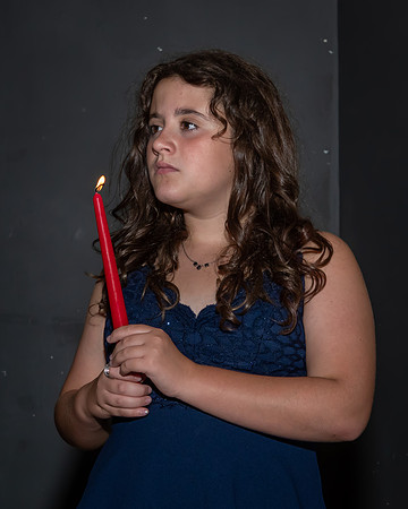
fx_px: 1925
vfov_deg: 15.1
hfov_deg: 12.1
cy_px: 234
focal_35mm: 128
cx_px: 292
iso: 400
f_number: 6.3
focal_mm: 44
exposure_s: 1/250
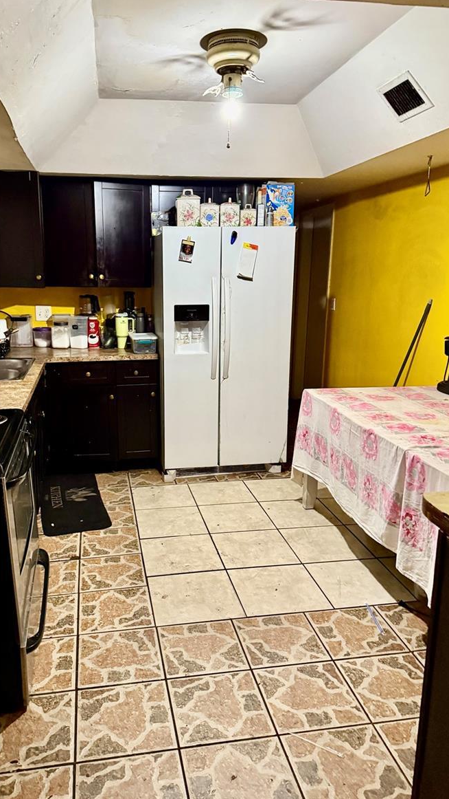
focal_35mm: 27
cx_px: 179
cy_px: 400
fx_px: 571
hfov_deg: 42.7
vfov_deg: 69.9
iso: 800
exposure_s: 1/60
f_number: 1.78
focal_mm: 6.76
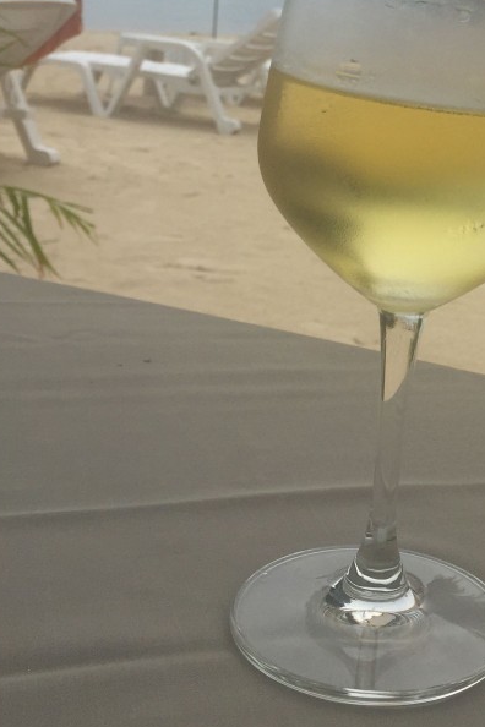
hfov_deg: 25.1
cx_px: 453
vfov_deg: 37.5
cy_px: 206
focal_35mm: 52
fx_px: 1051
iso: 32
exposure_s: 1/3049
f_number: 2.2
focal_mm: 4.15
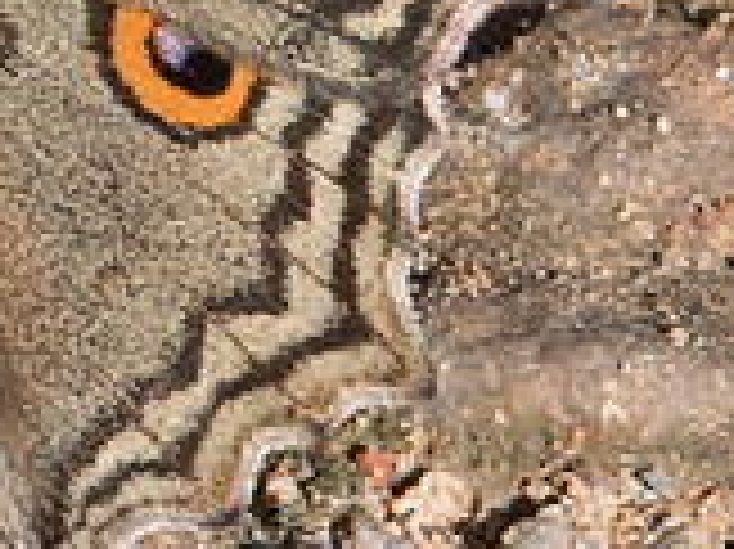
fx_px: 71638
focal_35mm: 3381
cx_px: -234
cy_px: -14
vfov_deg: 0.4
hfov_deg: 0.6
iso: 800
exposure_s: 1/500
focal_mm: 400
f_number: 13
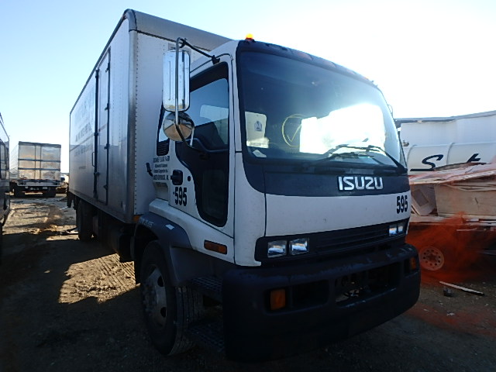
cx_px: 248
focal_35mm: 21
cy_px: 186
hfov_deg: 79.0
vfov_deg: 63.4
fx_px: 301
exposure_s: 1/400
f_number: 3.5
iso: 125
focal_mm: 3.7
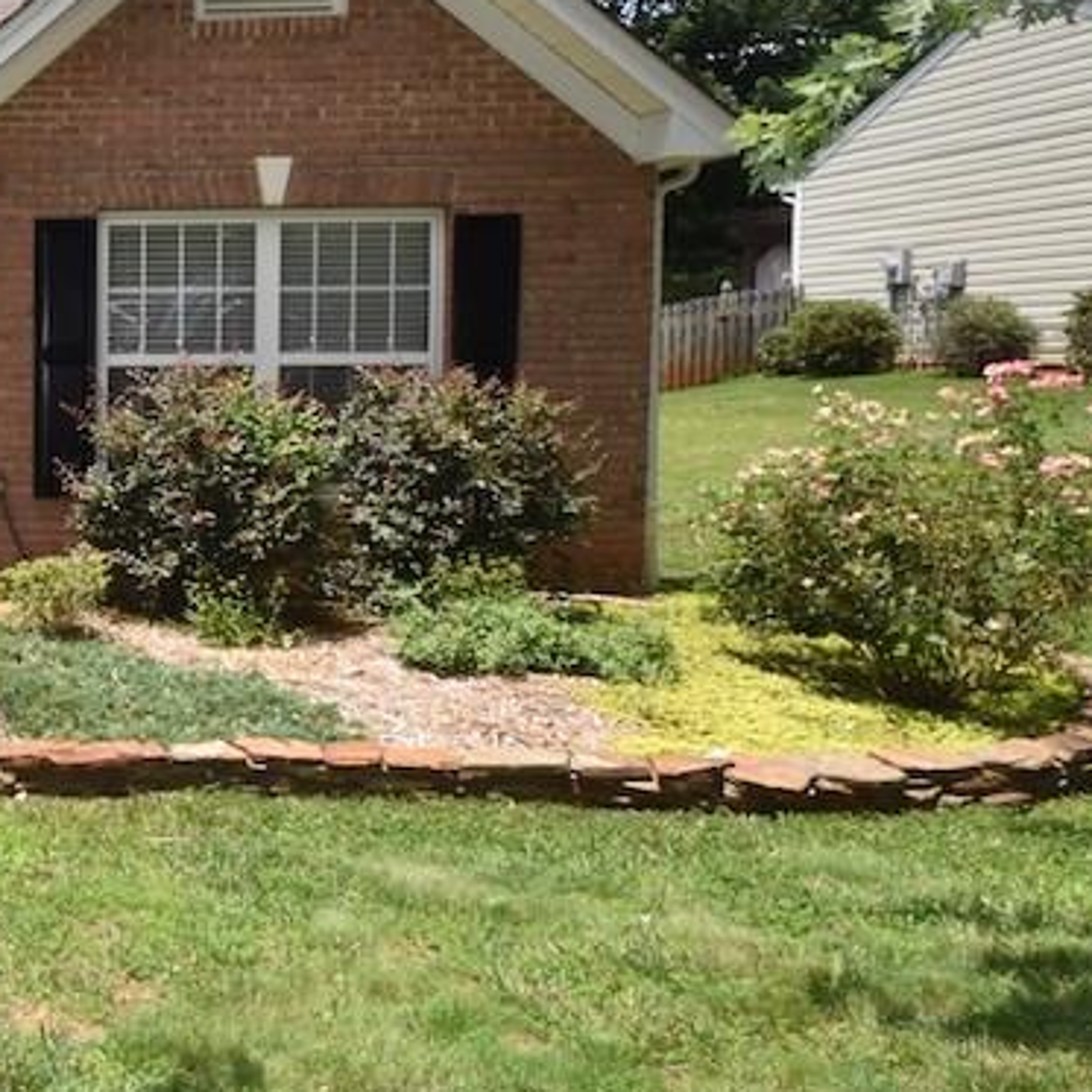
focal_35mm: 35
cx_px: -319
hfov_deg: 34.2
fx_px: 1249
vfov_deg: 46.9
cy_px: 423
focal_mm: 10
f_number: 16
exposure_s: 1/200
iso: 400
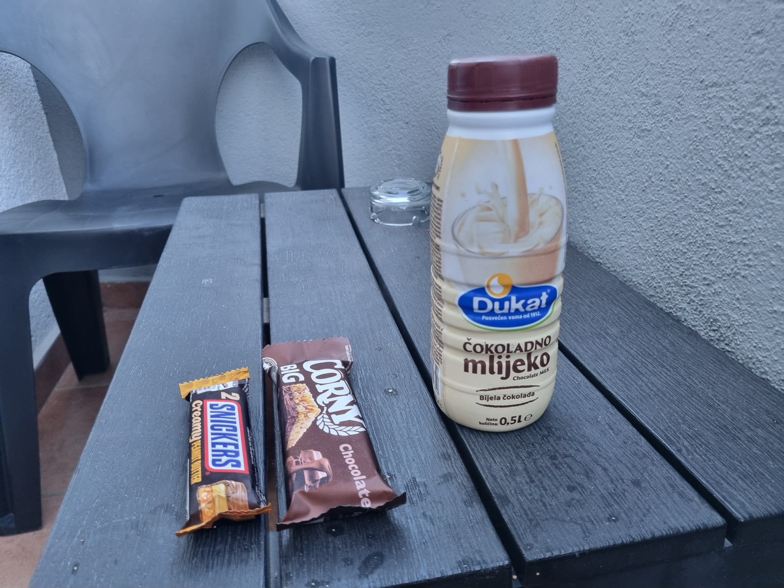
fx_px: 589
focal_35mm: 26
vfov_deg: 53.1
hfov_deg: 67.3
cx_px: 392
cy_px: 294
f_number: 1.8
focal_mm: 5.4
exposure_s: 1/100
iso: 250
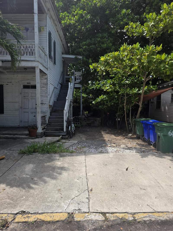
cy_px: 116
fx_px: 153
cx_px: 86
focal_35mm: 23
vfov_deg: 73.9
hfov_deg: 58.9
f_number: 1.7
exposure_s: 1/3238
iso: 80
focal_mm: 6.3
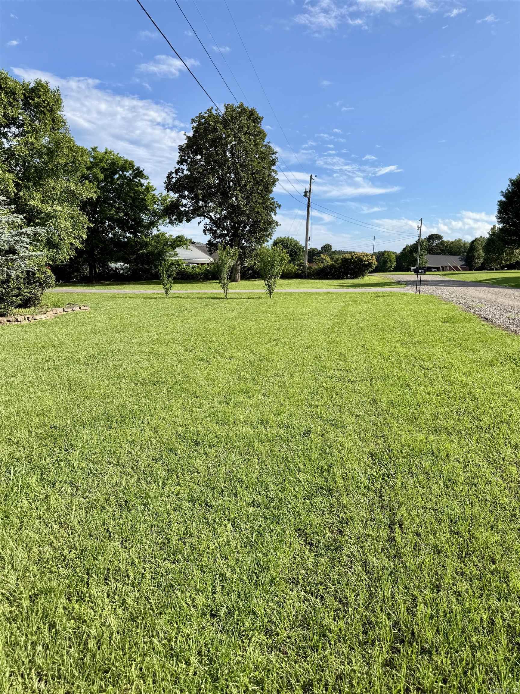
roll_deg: -2.5
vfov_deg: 71.6
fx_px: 481
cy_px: 347
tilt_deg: -12.9
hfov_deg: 56.8
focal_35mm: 24
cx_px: 260
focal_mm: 6.76
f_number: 1.78
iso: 80
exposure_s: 1/4167
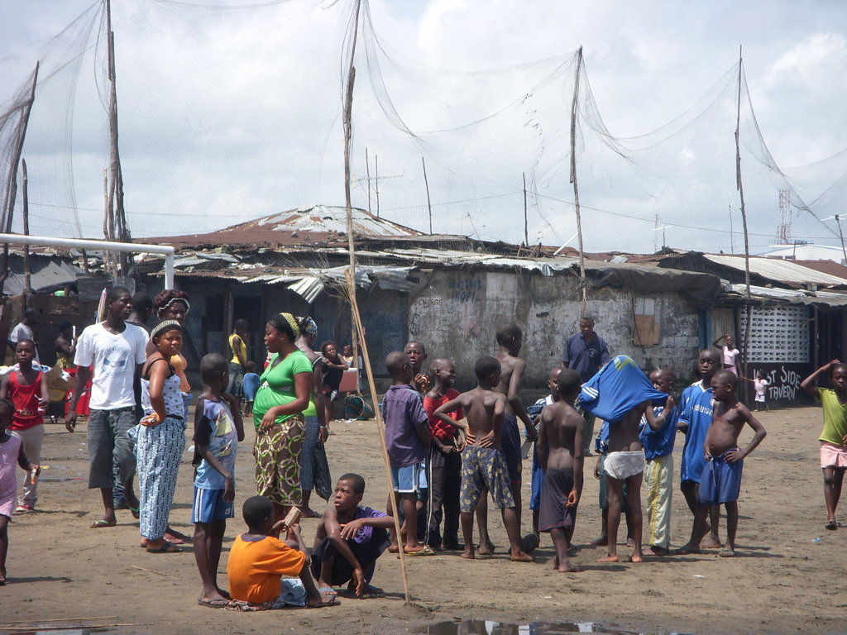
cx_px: 424
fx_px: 2545
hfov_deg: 18.9
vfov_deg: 14.2
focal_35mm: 104
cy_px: 318
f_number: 4.1
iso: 100
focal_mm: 17.3
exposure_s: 1/500
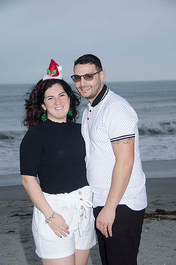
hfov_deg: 18.1
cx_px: 88
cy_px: 132
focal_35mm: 75
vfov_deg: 27.0
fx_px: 553
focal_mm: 50
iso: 100
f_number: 5.6
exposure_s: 1/80
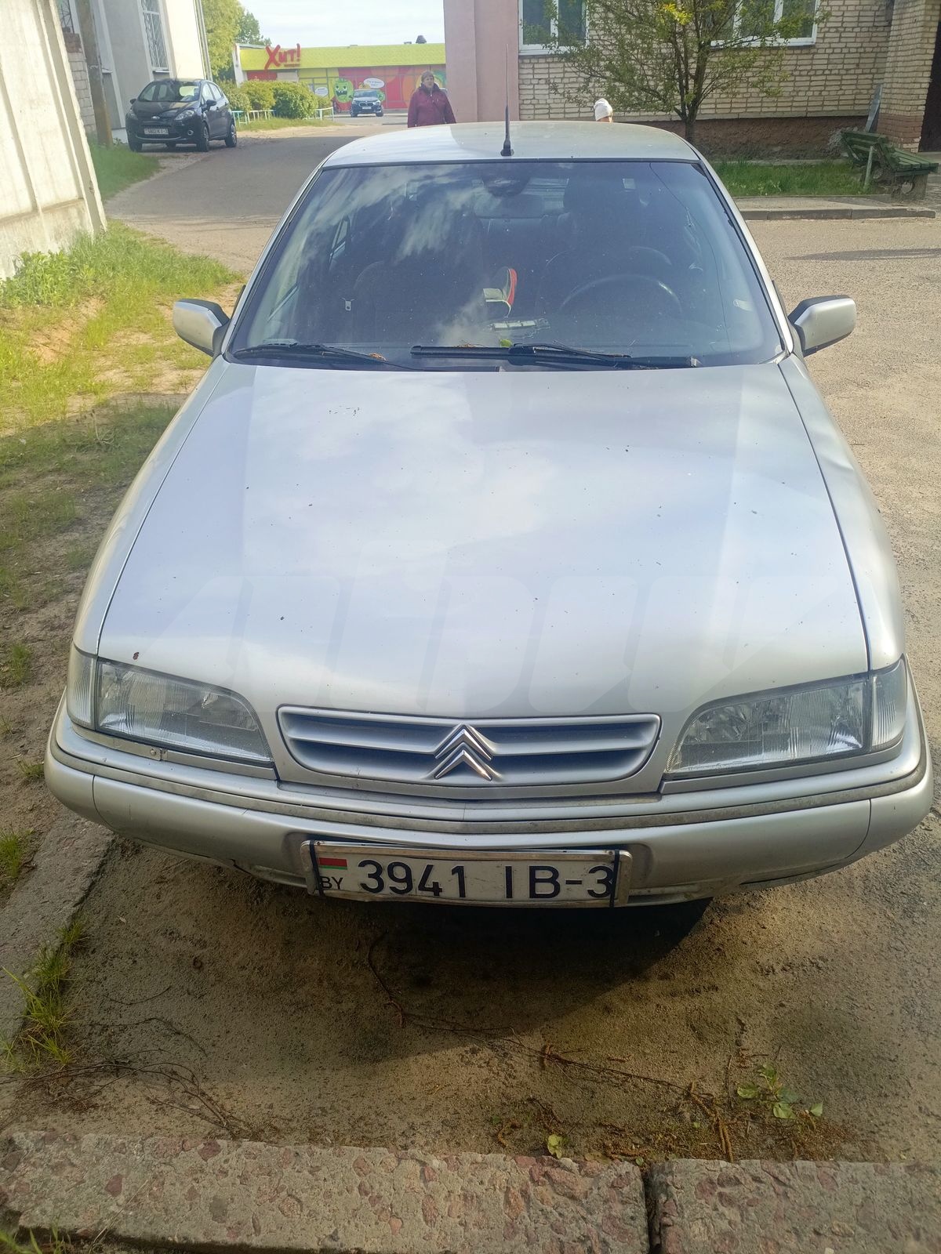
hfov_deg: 54.9
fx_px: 906
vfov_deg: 69.4
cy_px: 627
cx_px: 470
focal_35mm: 25
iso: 112
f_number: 1.69
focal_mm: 4.76
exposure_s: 1/361
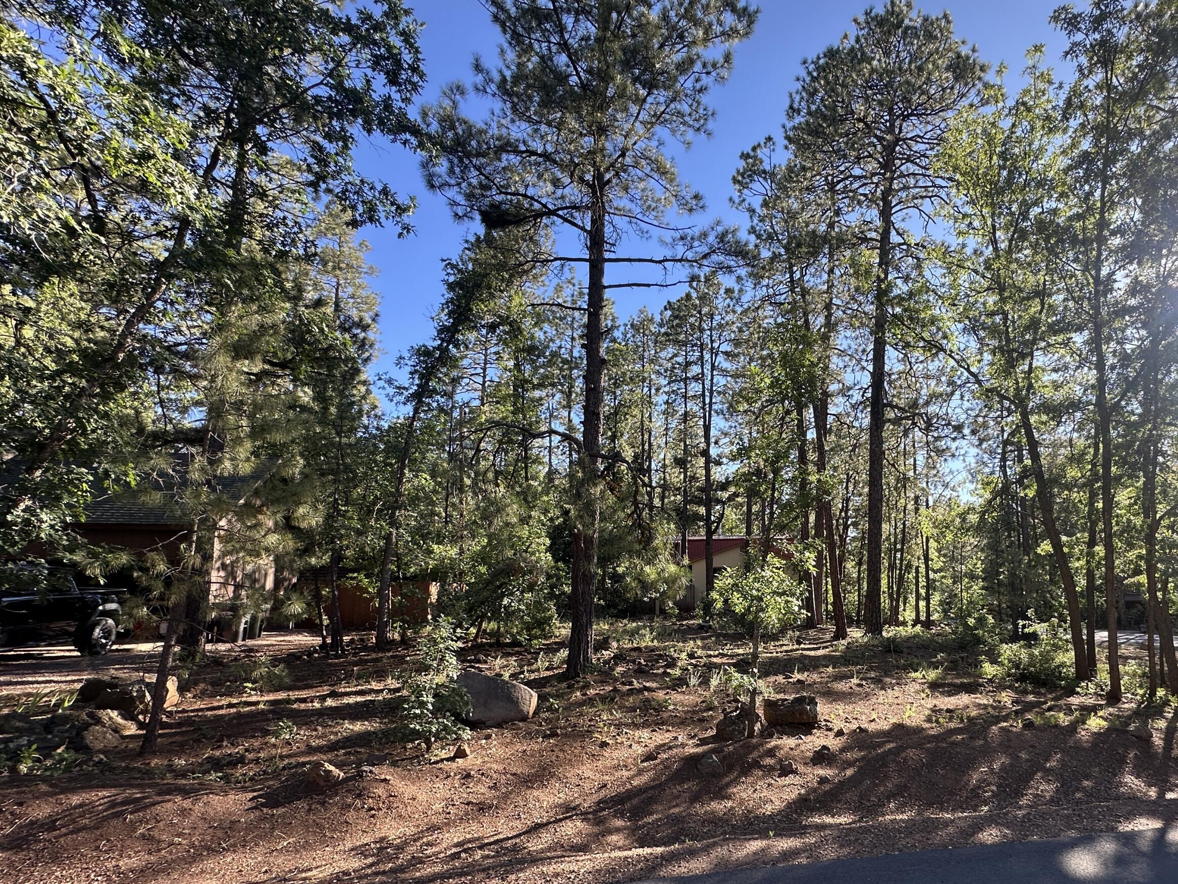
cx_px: 726
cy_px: 522
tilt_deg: +8.1
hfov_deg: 86.3
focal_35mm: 18
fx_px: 613
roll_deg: +0.2
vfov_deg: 71.0
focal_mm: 2.22
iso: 40
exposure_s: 1/293
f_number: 2.2
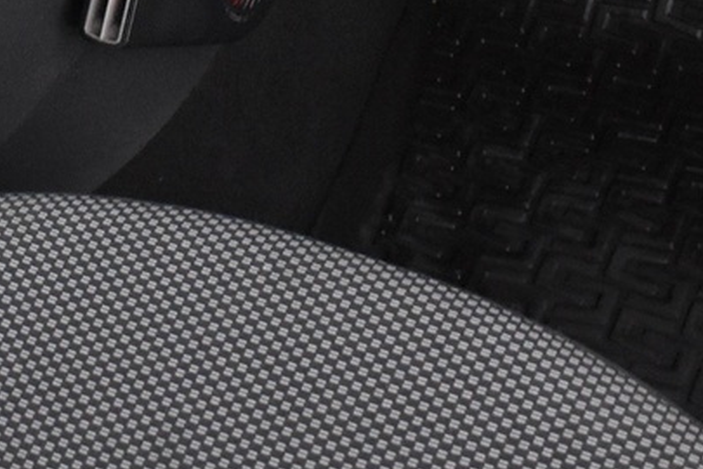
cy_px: -182
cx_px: 82
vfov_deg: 12.2
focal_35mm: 108
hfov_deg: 18.6
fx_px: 2109
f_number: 3.5
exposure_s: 1/25
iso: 3200
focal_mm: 18
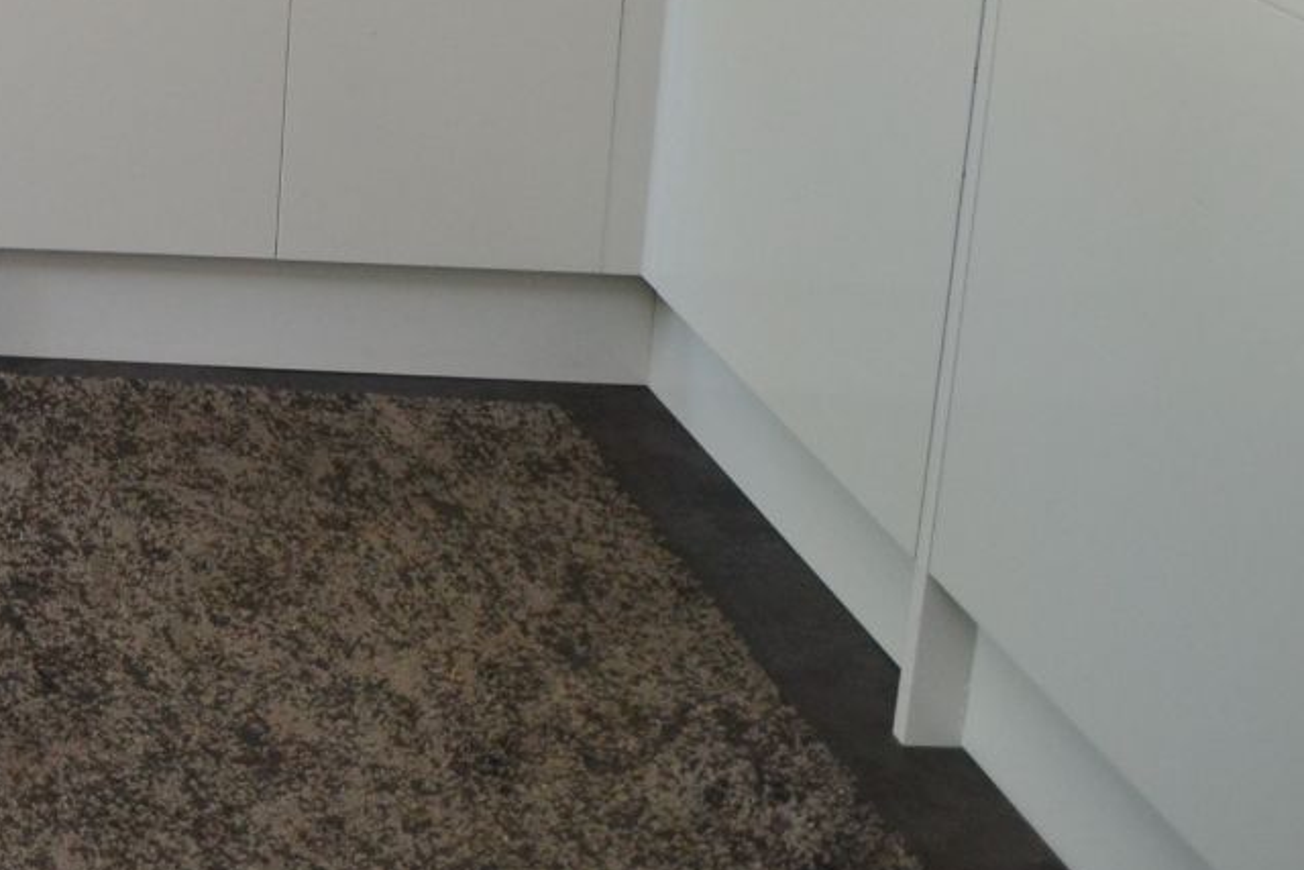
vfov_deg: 22.4
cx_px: -405
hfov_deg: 31.4
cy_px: -482
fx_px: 1739
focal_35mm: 48
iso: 720
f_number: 3.5
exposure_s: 1/60
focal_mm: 10
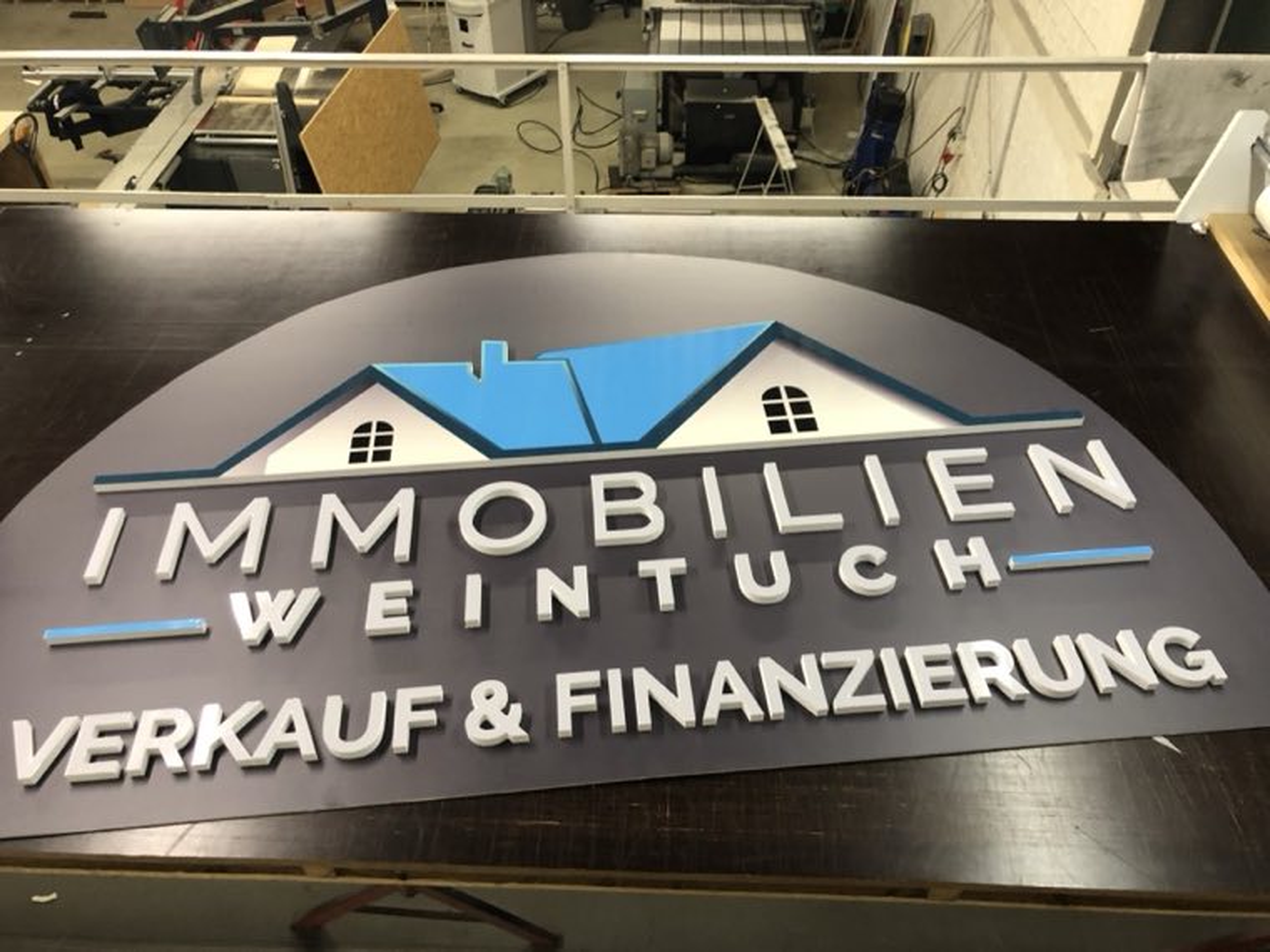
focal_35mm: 28
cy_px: 476
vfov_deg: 49.7
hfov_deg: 63.4
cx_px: 635
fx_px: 1027
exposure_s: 1/17
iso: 64
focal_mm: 4
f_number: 1.8
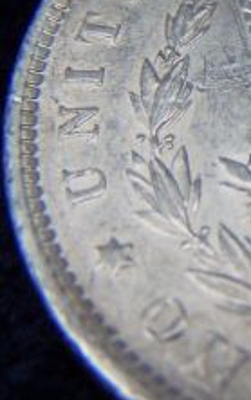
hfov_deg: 11.4
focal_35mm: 109
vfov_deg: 19.0
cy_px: 124
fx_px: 1191
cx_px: 397
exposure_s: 1/90
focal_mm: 6.3
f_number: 2.8
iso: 80
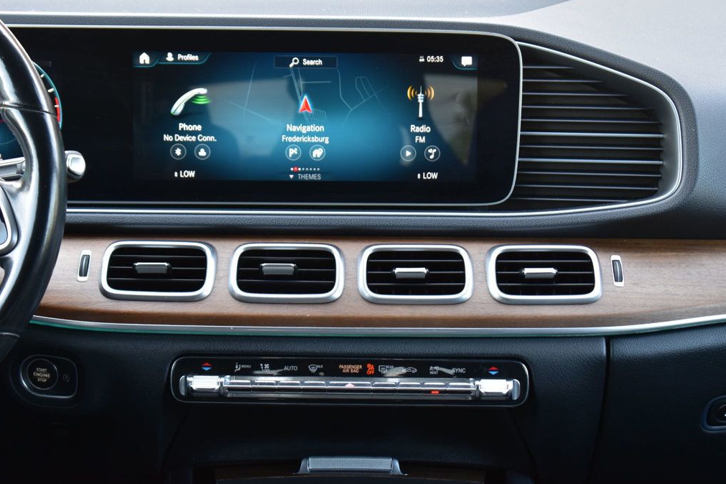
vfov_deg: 16.4
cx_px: 366
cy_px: 242
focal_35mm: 84
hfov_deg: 24.3
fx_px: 1684
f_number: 6.3
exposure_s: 1/20
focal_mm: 55
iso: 400
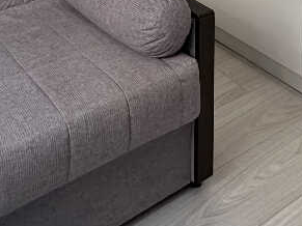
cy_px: -176
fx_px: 453
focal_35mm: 52
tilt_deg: -3.9
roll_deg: +0.0
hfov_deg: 36.5
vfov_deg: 20.3
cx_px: 103
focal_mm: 2.22
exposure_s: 1/100
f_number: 2.2
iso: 200
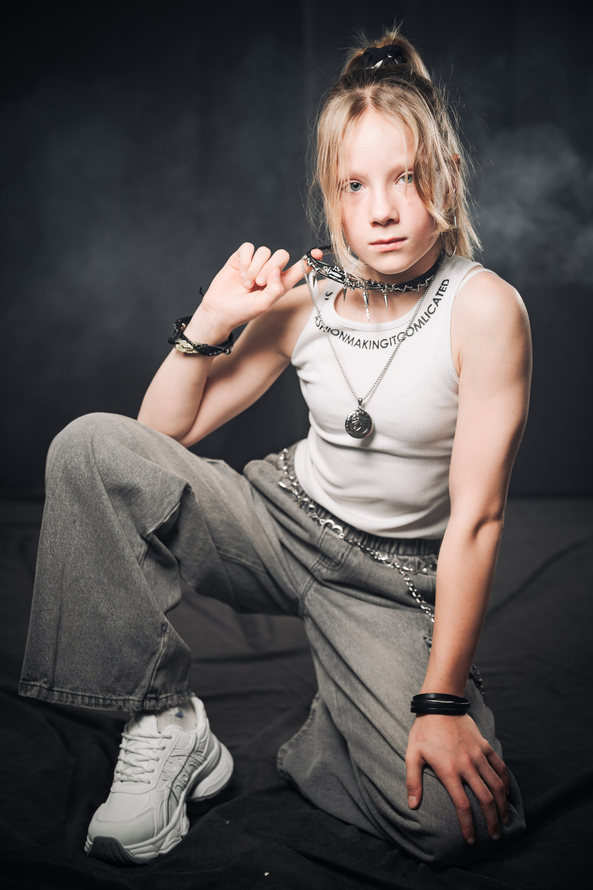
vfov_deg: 41.9
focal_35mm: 47
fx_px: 1161
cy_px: 445
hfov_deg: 28.6
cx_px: 296
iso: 250
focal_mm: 47
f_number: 2.8
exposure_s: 1/160
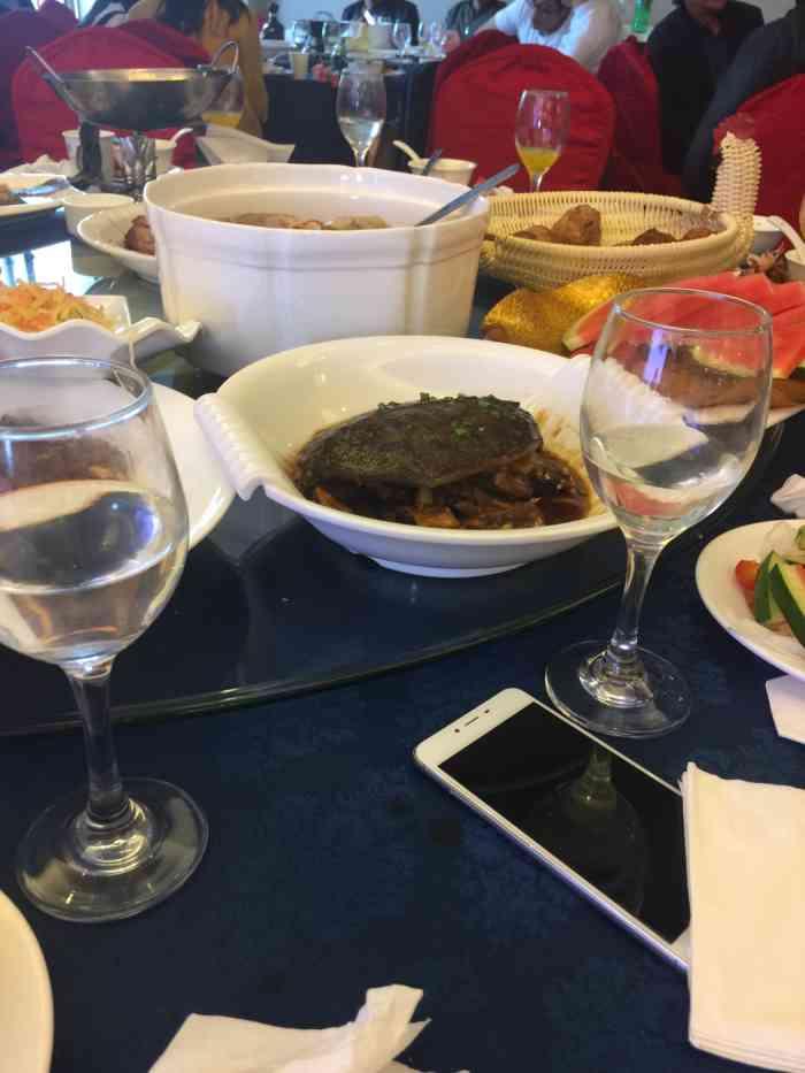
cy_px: 536
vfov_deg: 61.7
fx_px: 899
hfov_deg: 48.2
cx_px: 402
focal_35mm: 29
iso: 64
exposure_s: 1/17
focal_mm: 4.15
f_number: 2.2
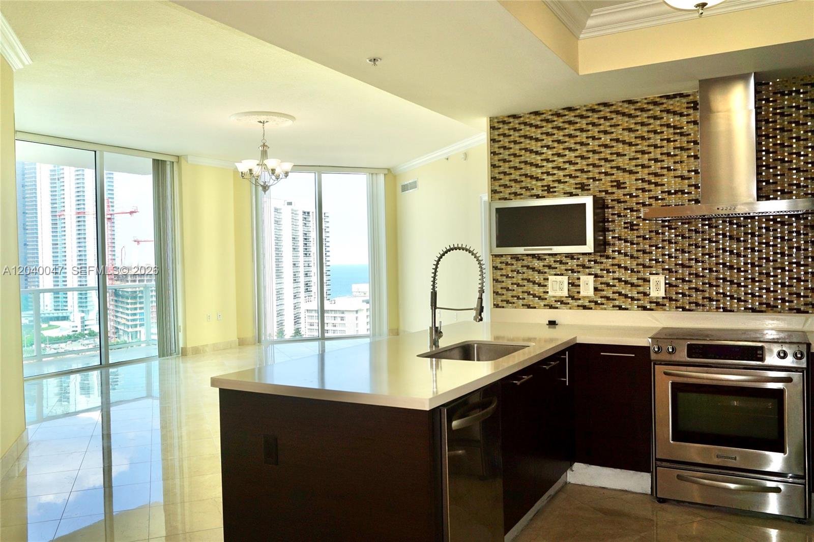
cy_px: 271
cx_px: 407
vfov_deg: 43.6
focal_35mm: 30
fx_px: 678
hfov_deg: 61.9
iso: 100
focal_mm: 20
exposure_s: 1/100
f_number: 7.1
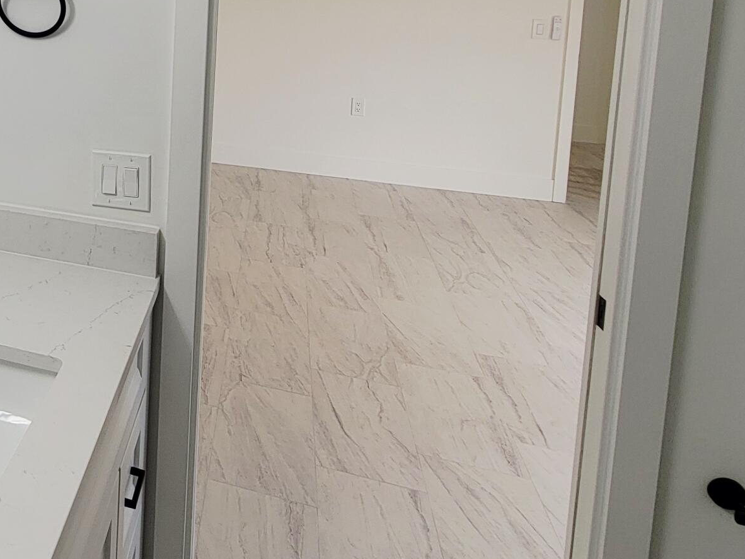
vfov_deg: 39.3
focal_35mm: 33
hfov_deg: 44.4
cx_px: -45
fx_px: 710
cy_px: 37
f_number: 2.2
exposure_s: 1/60.2
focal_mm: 2.2
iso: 50
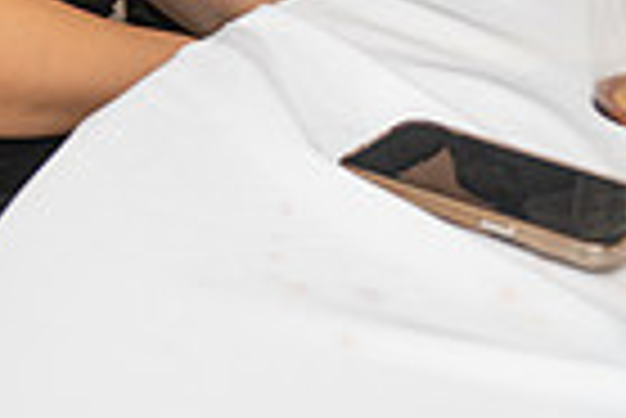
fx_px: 2750
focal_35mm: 158
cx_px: 63
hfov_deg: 12.9
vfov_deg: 8.4
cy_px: -353
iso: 800
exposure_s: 1/160
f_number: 2.8
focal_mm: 38
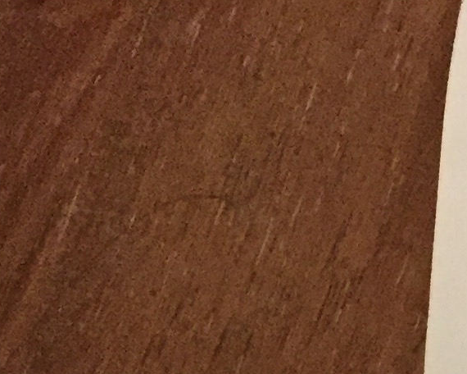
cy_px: 992
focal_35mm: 162
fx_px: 2239
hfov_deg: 10.9
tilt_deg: -76.8
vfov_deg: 8.5
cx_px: 912
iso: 320
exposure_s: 1/17
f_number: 2.2
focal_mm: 4.15
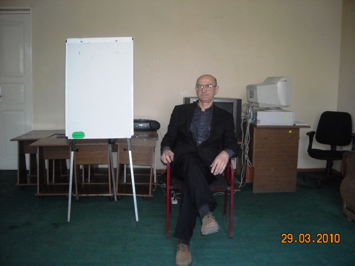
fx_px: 359
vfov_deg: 40.7
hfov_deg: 52.6
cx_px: 178
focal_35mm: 35
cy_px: 133
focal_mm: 5.7
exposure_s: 1/60
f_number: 2.8
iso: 200
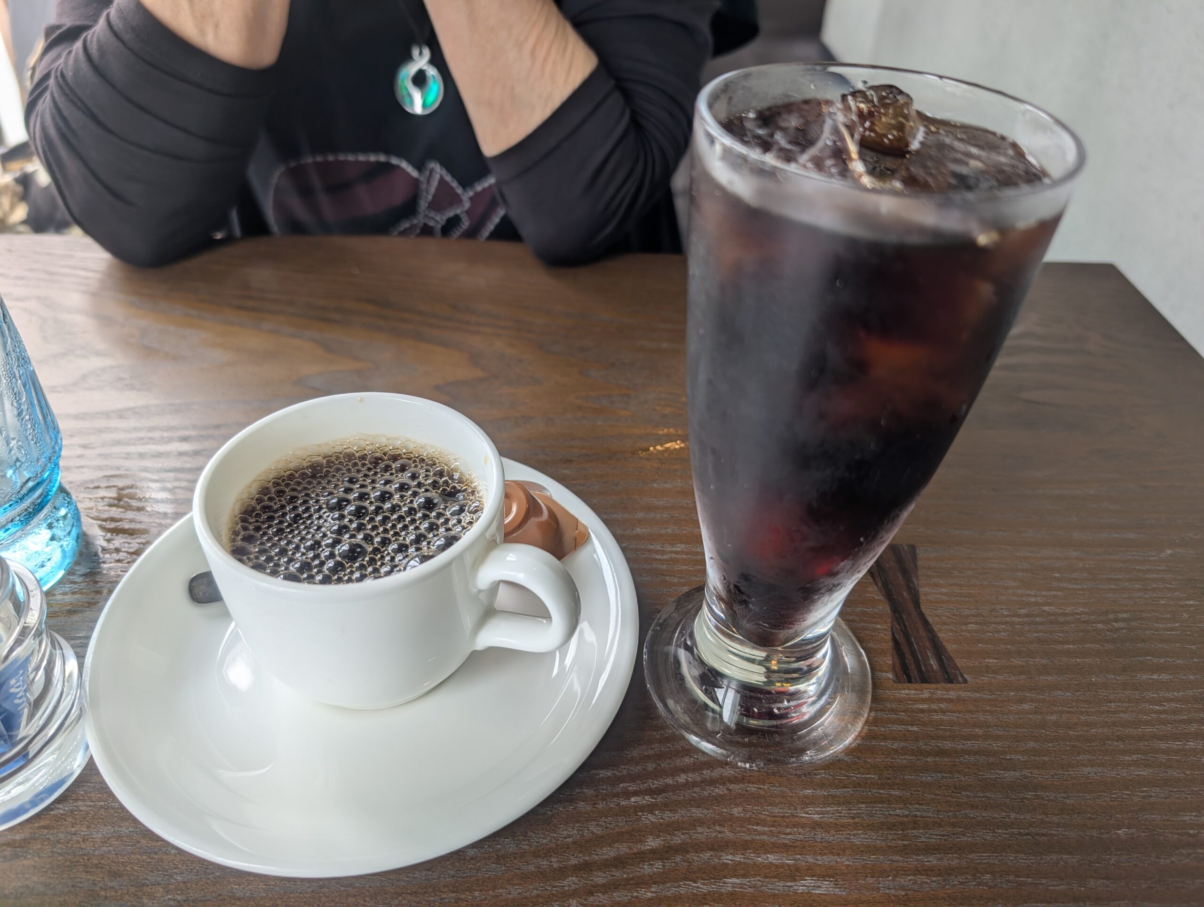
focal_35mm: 24
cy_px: 454
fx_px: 836
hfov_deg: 71.5
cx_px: 602
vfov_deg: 56.9
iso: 26
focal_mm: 6.9
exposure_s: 1/77.8
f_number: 1.68
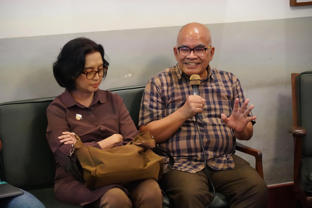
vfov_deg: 13.0
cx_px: 156
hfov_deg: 19.5
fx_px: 910
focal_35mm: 105
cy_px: 104
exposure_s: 1/160
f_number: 4
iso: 20000
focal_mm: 105
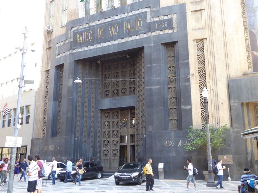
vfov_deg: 36.8
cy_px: 96
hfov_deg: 47.9
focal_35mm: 39
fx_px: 291
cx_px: 129
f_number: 3.7
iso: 320
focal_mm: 6.7
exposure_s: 1/60
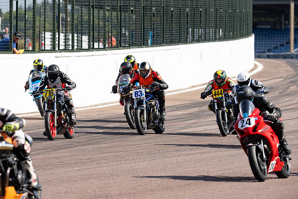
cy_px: 100
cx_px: 150
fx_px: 3343
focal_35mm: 404
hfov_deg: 5.1
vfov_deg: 3.4
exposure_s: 1/640
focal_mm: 400
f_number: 8
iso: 200
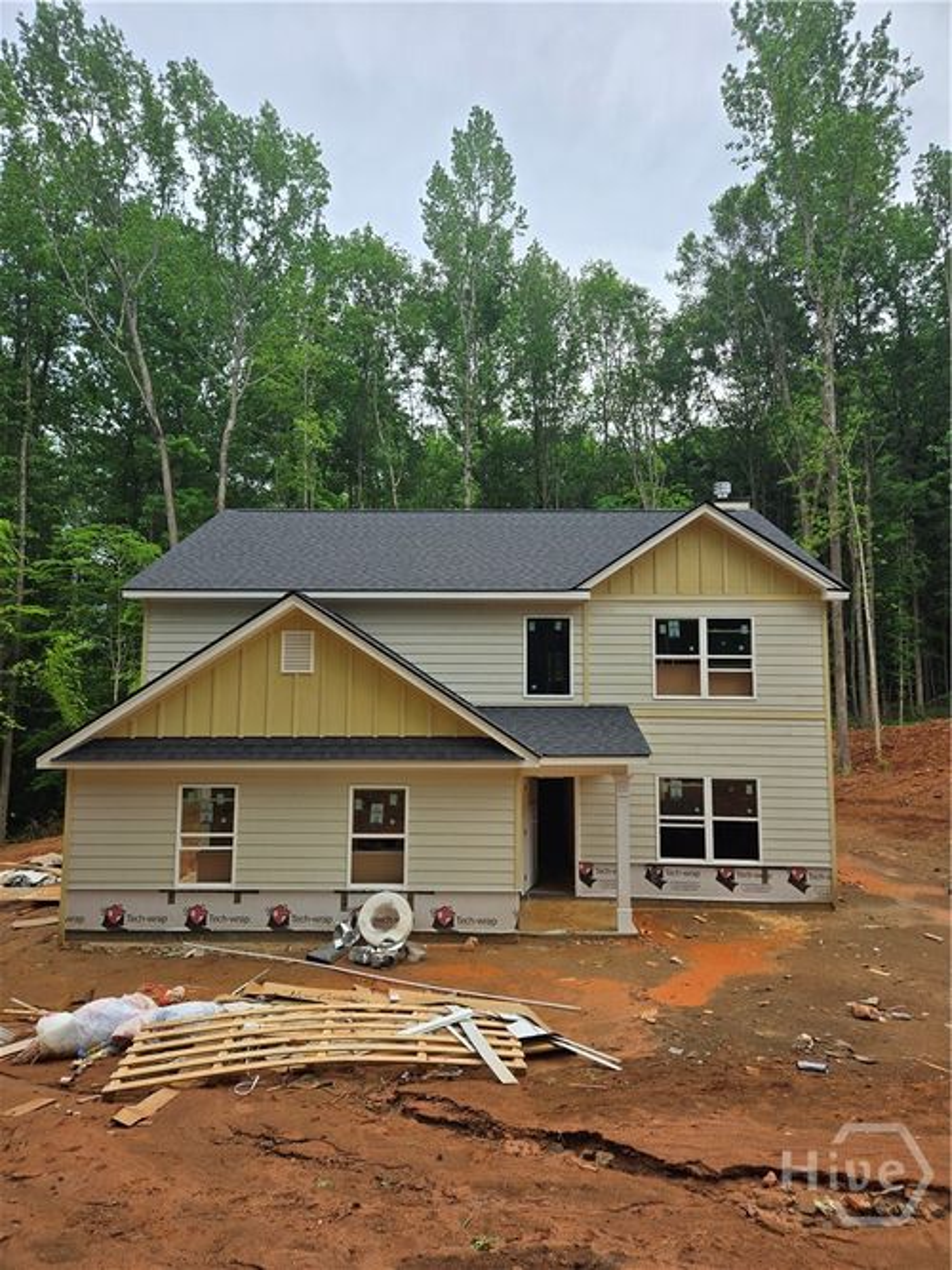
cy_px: 635
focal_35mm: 23
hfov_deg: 58.9
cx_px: 476
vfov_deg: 73.9
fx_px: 844
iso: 25
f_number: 1.8
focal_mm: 5.4
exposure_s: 1/641
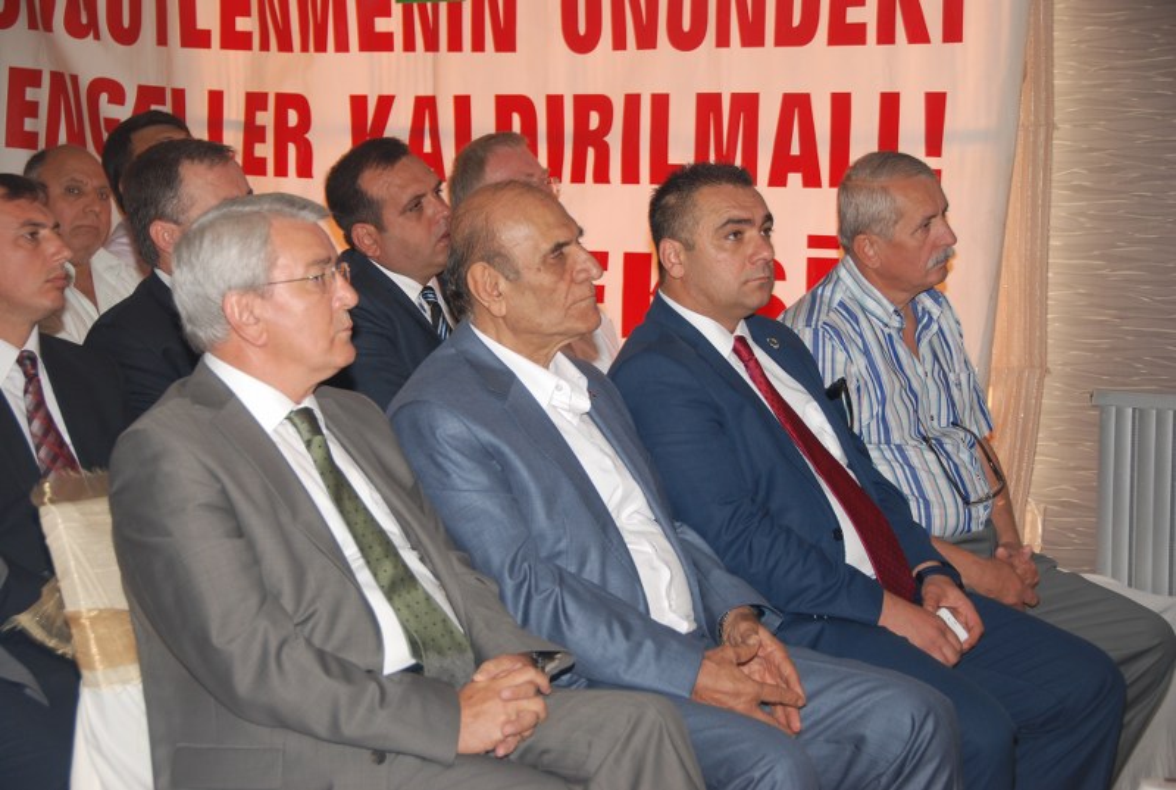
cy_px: 395
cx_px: 588
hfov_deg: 25.9
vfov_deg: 17.6
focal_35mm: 78
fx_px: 2553
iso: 200
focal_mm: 52
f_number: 4.8
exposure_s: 1/60
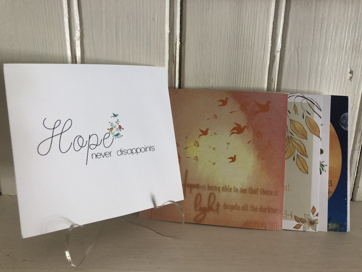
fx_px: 293
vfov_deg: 49.7
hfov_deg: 63.4
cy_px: 136
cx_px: 181
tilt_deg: -16.0
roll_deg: -0.2
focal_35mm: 28
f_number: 1.8
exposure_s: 1/30
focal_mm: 4
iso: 40
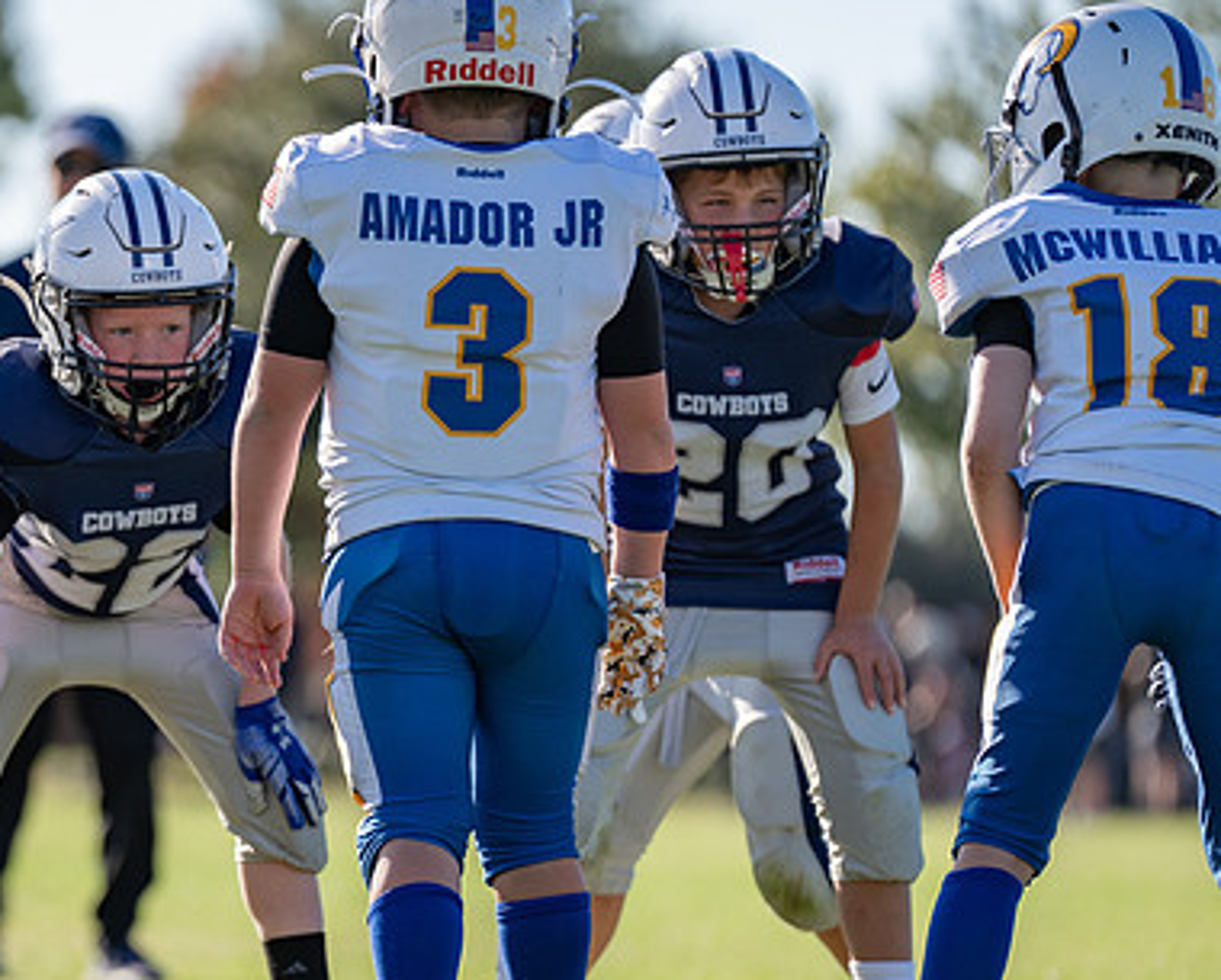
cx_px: 68
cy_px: 580
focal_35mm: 394
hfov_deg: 4.9
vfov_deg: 3.9
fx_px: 14256
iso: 125
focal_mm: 200
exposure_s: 1/1250
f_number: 2.8
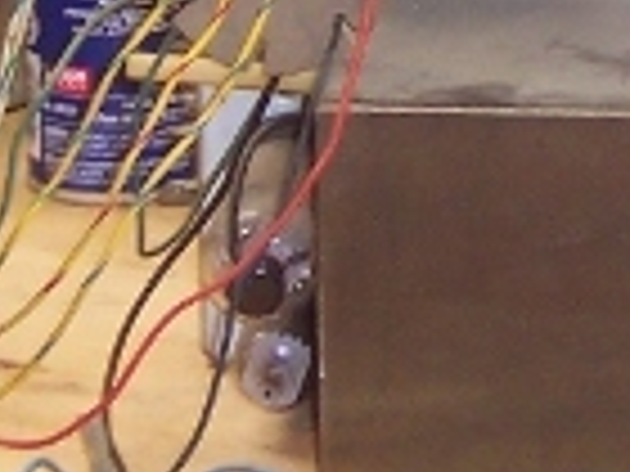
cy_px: -171
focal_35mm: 260
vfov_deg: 5.7
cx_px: 765
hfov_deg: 7.5
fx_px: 4732
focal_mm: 8.6
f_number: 3.4
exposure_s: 1/60
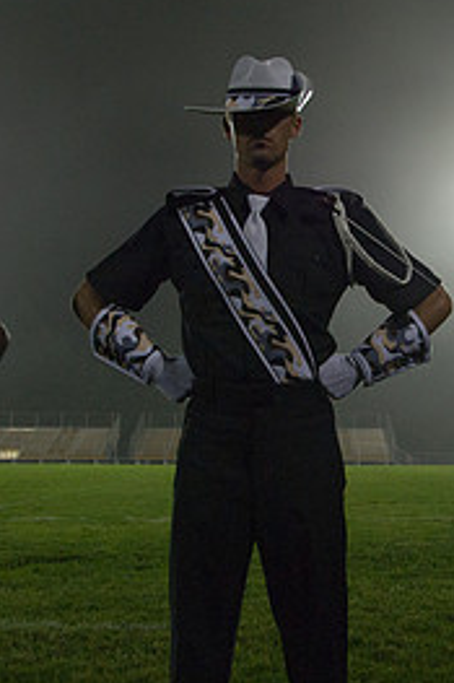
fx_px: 1174
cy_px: 357
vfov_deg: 32.4
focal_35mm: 62
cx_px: 360
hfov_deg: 21.6
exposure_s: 1/160
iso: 640
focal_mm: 24
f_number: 4.5
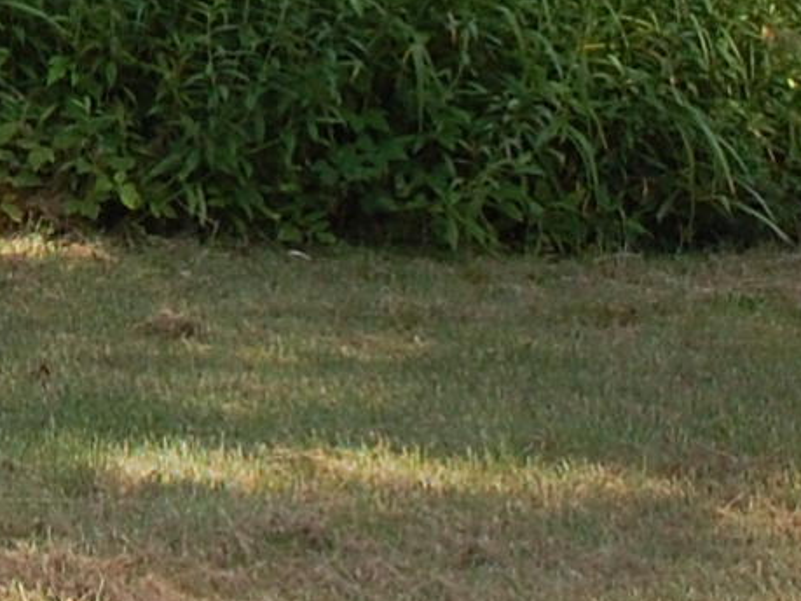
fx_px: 5879
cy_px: -905
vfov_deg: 5.6
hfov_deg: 7.2
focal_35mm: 254
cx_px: -1251
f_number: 9
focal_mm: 27
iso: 400
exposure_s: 1/160
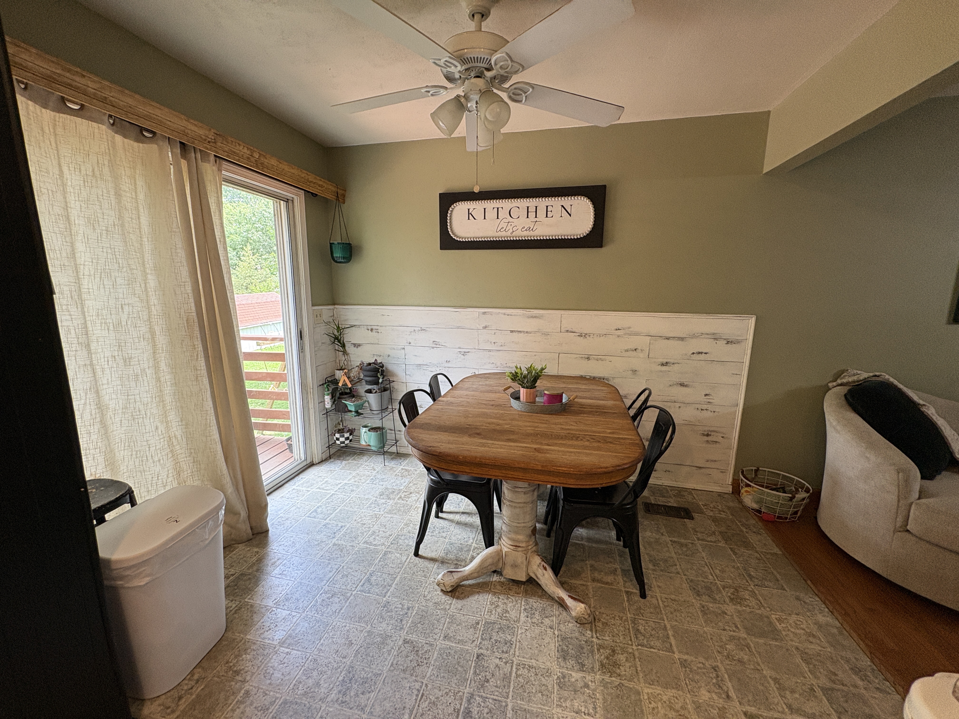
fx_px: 388
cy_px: 360
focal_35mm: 14
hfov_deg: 102.1
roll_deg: -0.1
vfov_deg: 85.7
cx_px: 480
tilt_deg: -9.3
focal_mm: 2.22
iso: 200
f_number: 2.2
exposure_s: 1/120
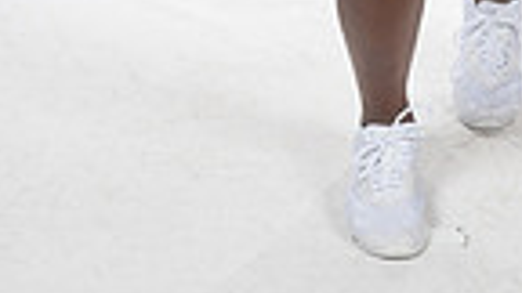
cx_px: 424
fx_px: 2491
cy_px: -427
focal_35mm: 180
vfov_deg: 6.4
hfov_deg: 11.9
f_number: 8
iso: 640
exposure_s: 1/400
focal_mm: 55
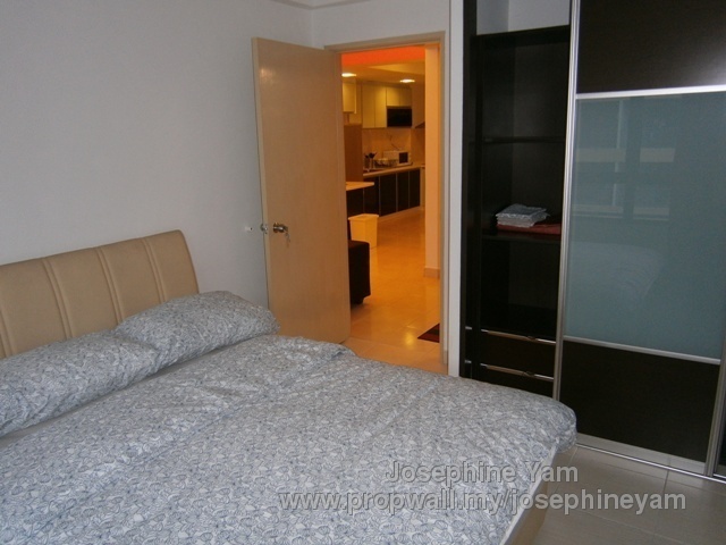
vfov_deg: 53.1
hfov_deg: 67.3
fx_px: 545
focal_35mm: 26
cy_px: 272
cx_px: 363
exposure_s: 1/30
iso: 125
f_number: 2.8
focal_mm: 4.7
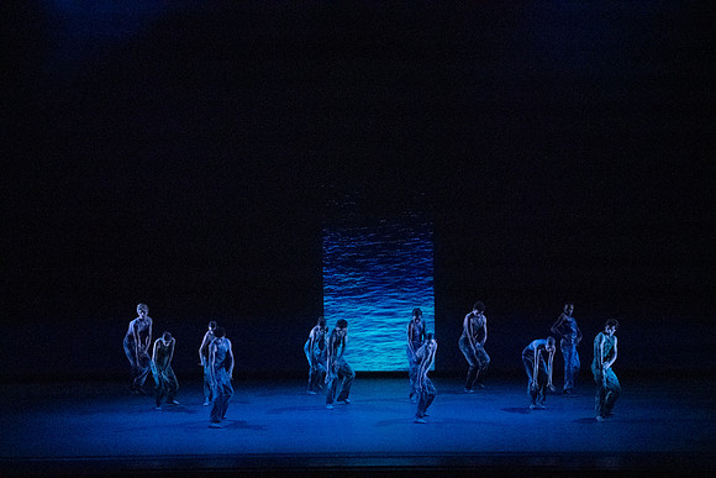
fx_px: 2725
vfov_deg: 10.0
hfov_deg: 15.0
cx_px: 358
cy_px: 239
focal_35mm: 137
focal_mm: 137
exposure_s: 1/400
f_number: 5.6
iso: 25600
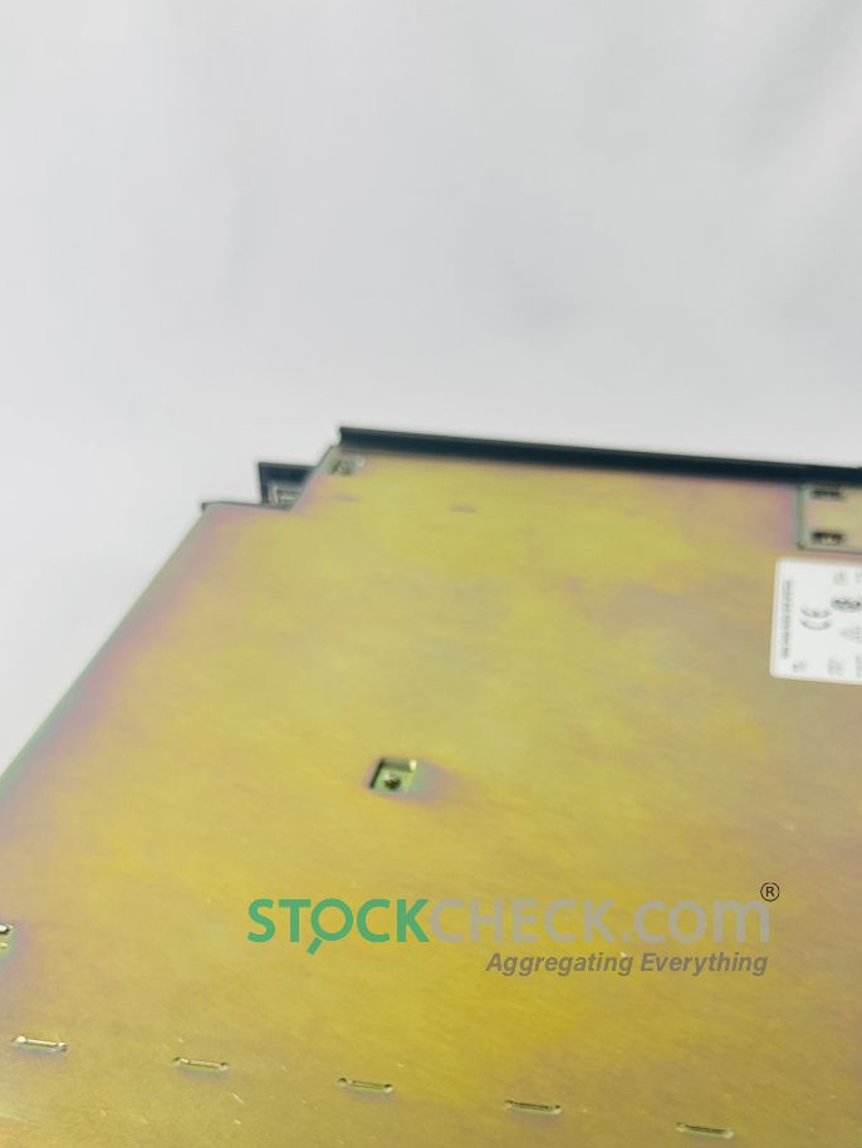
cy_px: 931
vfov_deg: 42.6
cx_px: 514
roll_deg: -3.6
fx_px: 1394
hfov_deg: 34.3
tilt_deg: -39.8
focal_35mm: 42
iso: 200
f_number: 1.78
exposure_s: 1/120
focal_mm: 6.86
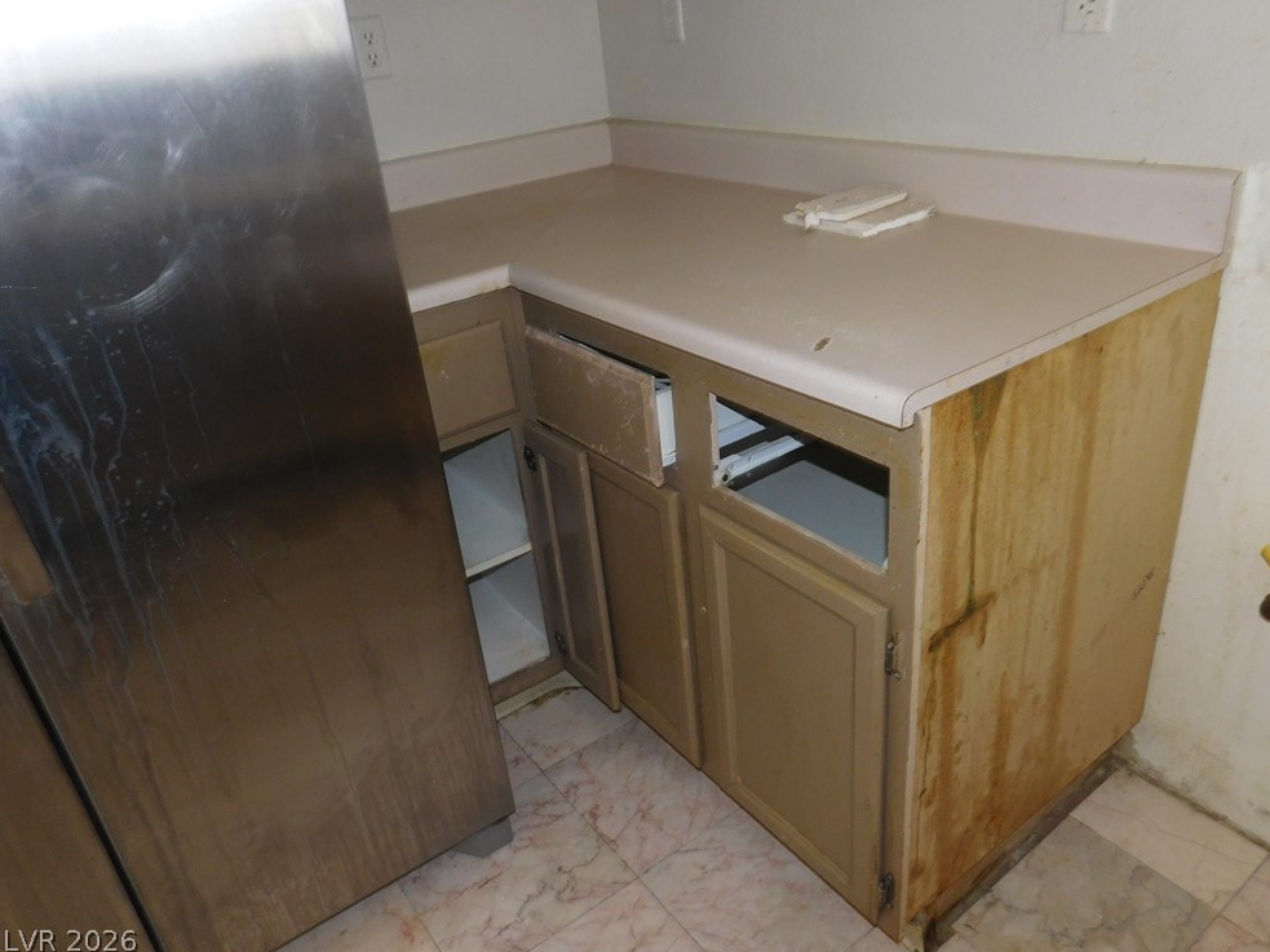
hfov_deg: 69.4
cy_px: 466
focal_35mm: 25
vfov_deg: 54.9
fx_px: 917
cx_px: 658
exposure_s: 1/30
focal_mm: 4.1
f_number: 3
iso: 200
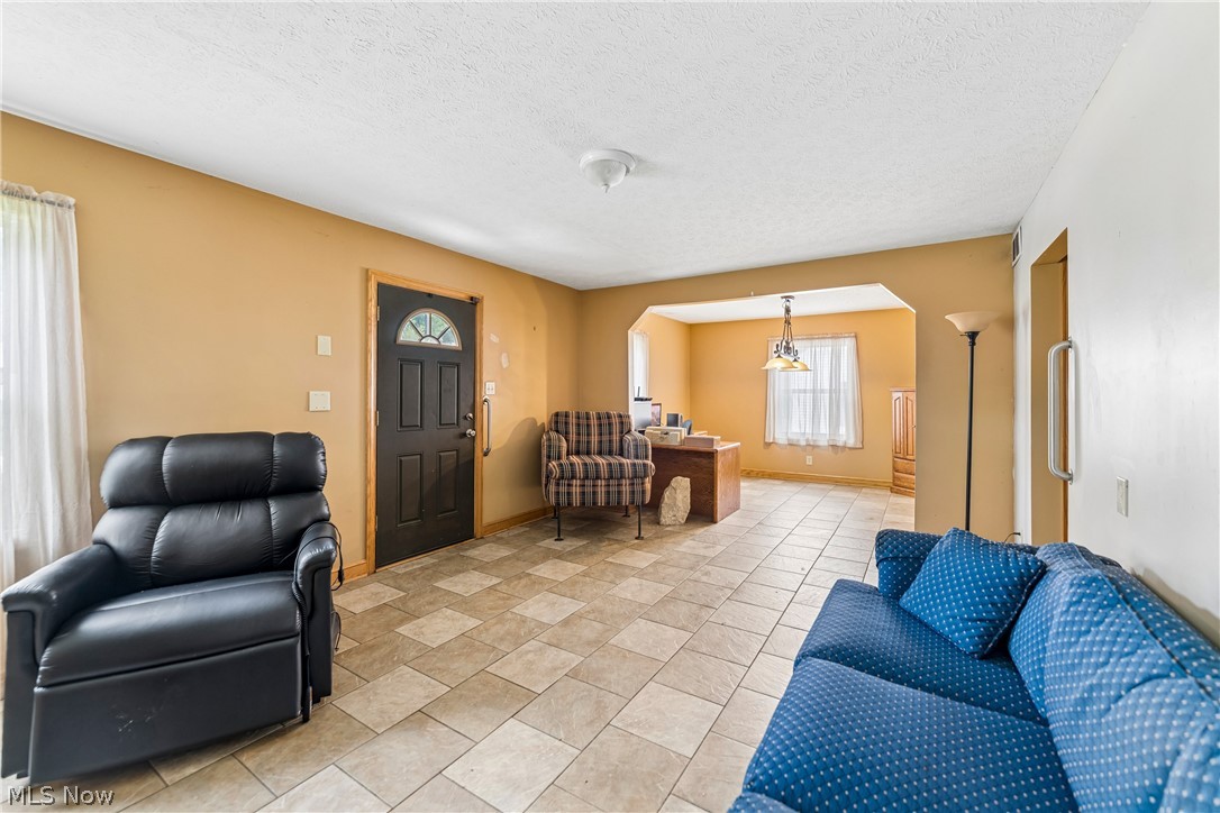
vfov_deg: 81.2
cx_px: 610
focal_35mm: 14
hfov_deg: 104.3
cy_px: 406
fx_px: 474
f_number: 2.8
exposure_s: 1/8
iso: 200
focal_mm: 14
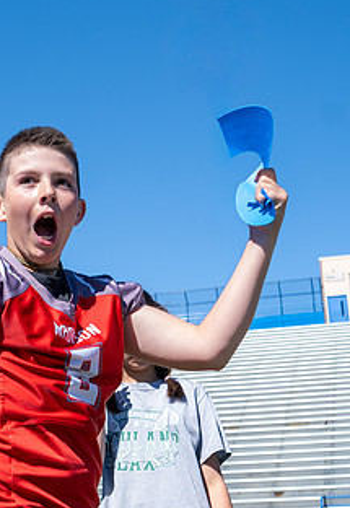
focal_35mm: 70
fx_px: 998
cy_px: 236
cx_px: 52
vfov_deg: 28.5
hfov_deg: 19.6
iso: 100
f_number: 4
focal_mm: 27
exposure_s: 1/640
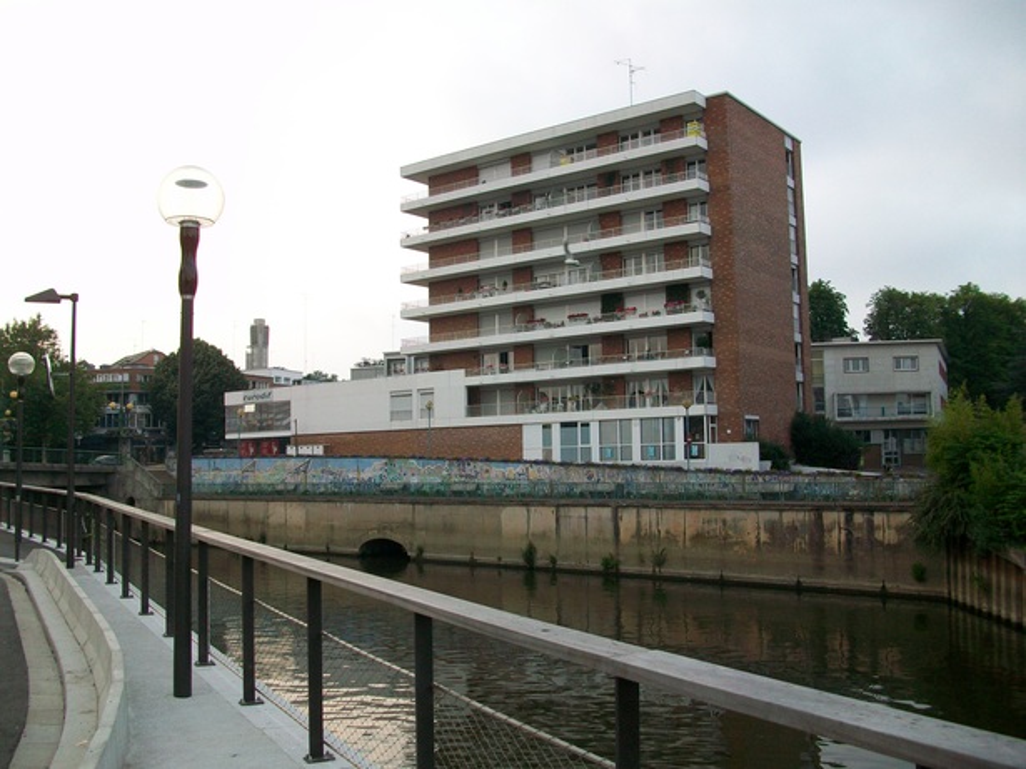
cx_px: 513
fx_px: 948
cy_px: 384
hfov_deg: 56.8
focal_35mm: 32
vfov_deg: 44.1
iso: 64
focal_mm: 5.7
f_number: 2.8
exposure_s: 1/125
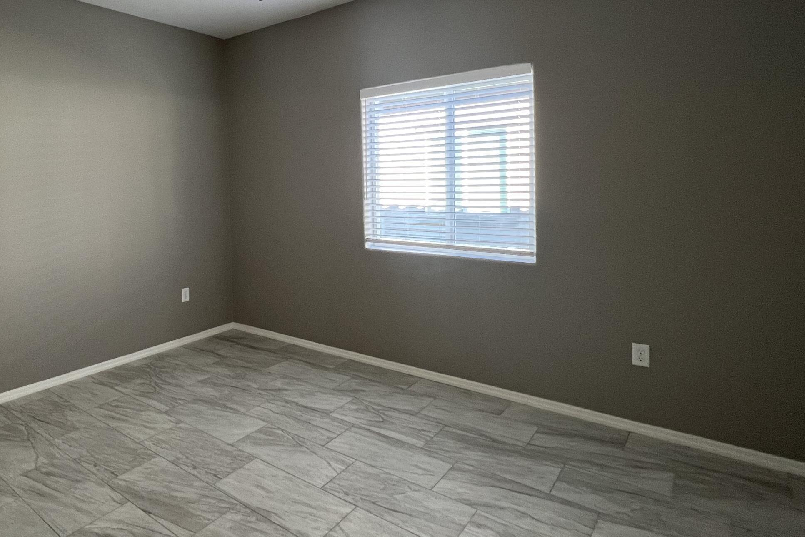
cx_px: 285
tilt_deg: -3.5
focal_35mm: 21
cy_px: 202
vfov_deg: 58.7
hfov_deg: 79.2
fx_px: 470
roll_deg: +1.1
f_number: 1.8
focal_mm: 1.57
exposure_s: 1/60
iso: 200
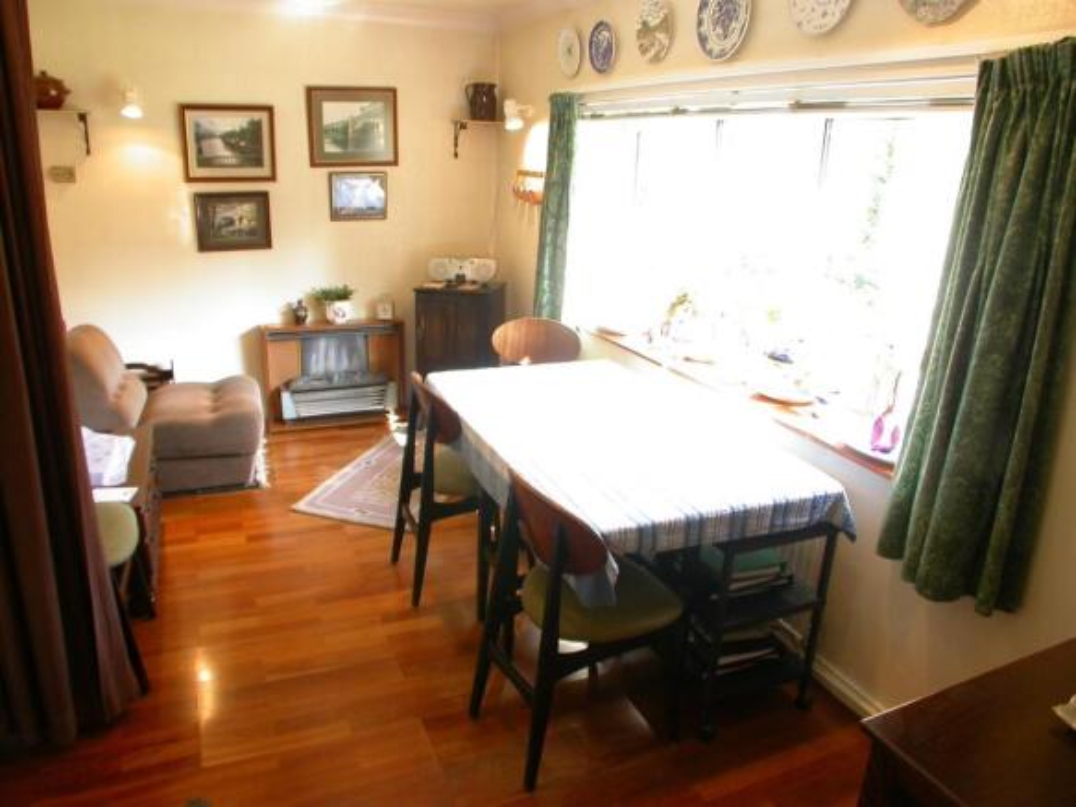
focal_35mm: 38
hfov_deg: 49.0
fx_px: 1181
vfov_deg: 37.7
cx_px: 538
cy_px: 404
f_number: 2.6
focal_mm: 7.85
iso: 100
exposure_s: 1/18
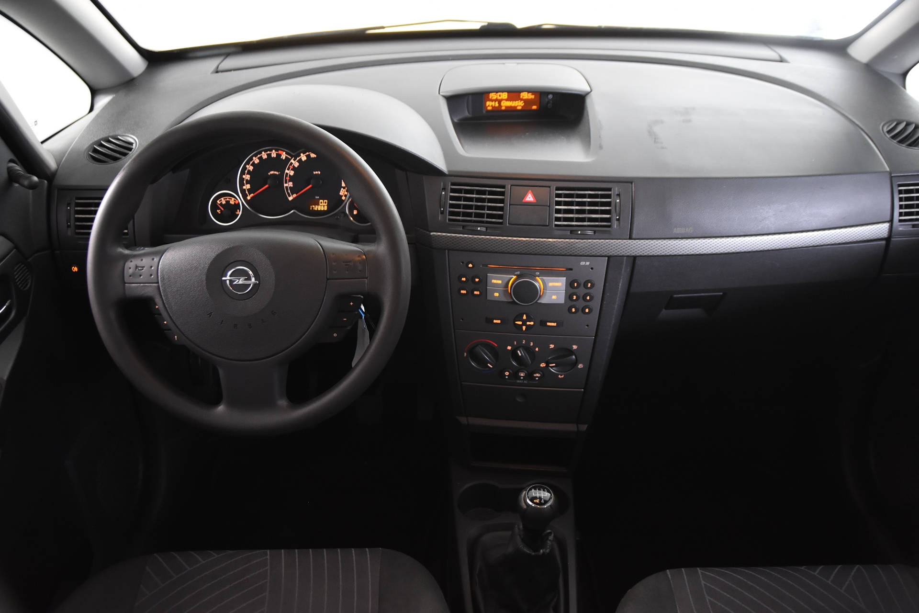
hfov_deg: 57.2
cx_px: 460
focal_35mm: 33
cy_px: 306
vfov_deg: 40.0
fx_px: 842
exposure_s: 1/30
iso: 1800
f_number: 3
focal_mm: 22
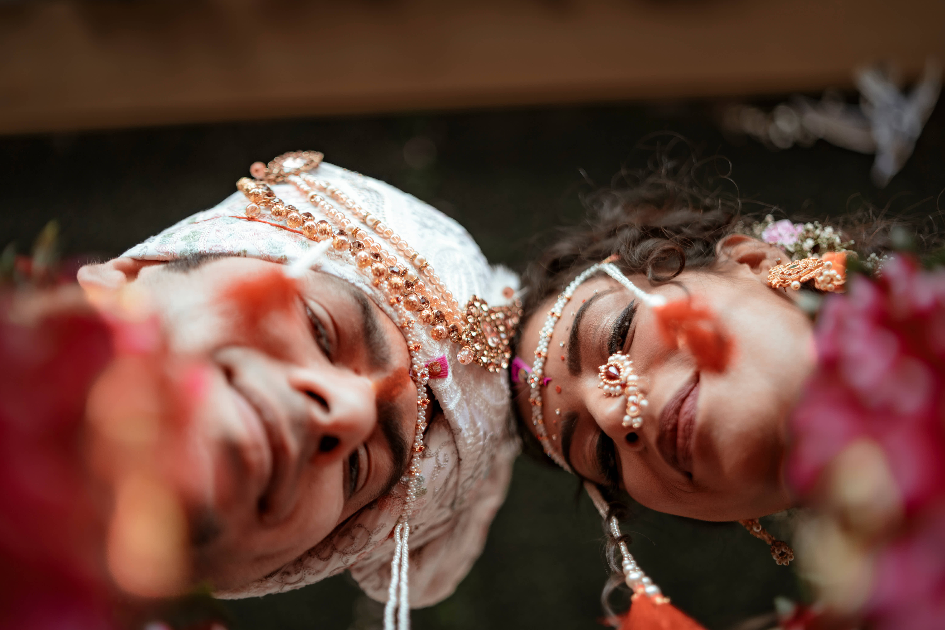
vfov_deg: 37.9
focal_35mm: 35
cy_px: 315
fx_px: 919
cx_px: 472
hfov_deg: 54.4
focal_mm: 35
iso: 125
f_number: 1.4
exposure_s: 1/640
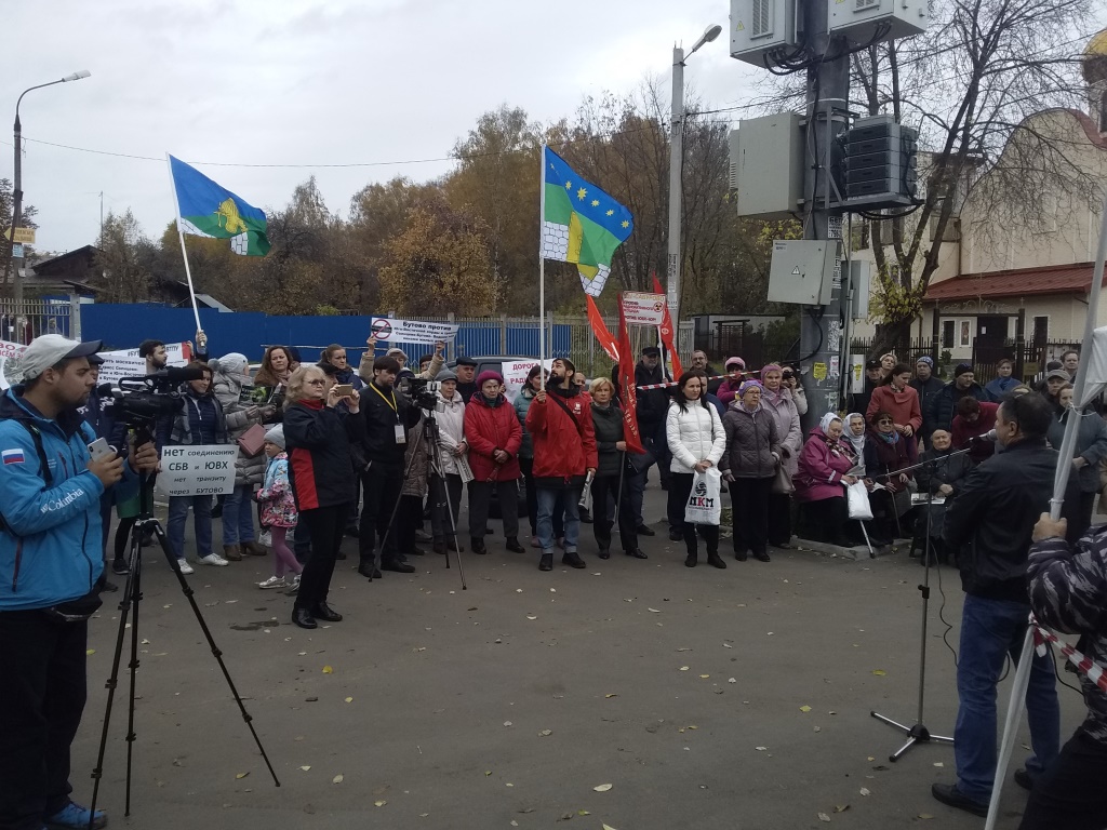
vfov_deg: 45.4
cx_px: 554
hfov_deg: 58.4
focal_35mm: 31
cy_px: 415
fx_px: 991
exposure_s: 1/632
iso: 200
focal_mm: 3.3
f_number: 2.2
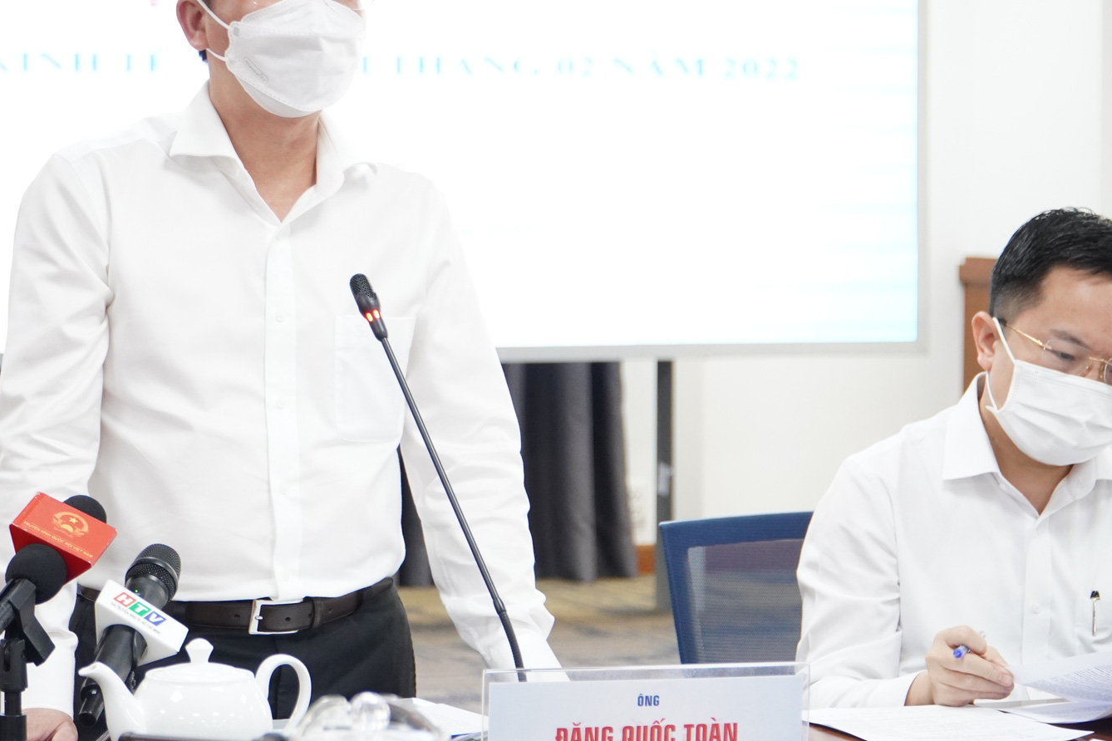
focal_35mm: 130
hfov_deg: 15.7
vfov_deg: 10.5
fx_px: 4015
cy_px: 300
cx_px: 414
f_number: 4
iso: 1600
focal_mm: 58
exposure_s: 1/60
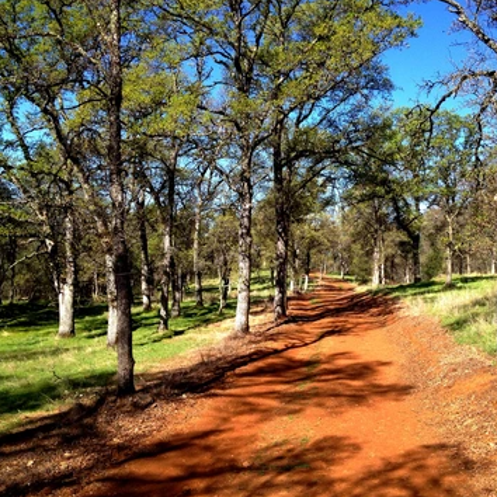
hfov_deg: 39.9
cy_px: 246
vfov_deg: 40.0
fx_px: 682
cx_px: 298
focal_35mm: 42
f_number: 2.4
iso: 50
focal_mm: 4.28
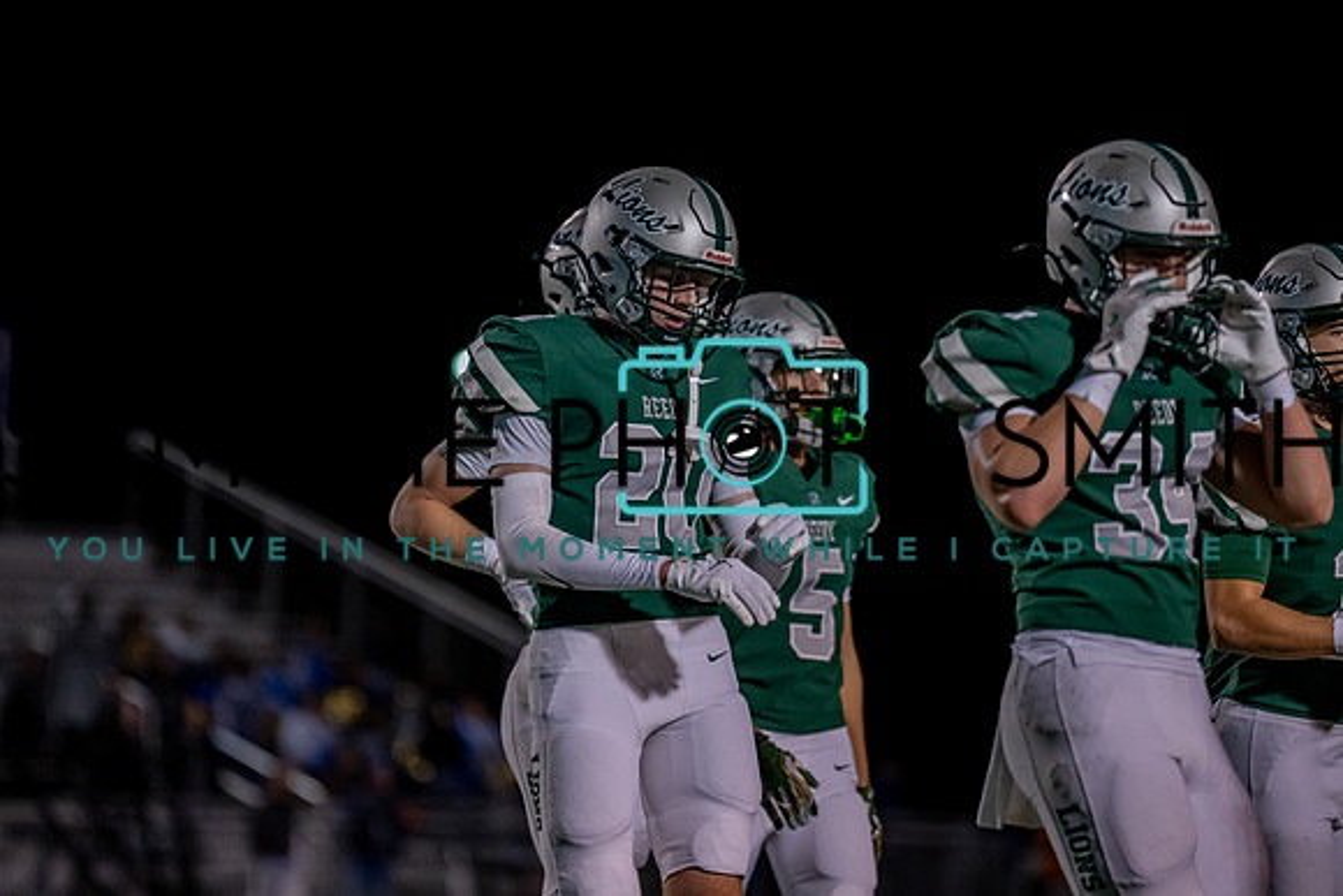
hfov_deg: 7.6
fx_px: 10086
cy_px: 322
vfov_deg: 5.1
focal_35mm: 270
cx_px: 700
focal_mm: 200
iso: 3200
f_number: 2.8
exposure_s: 1/1000
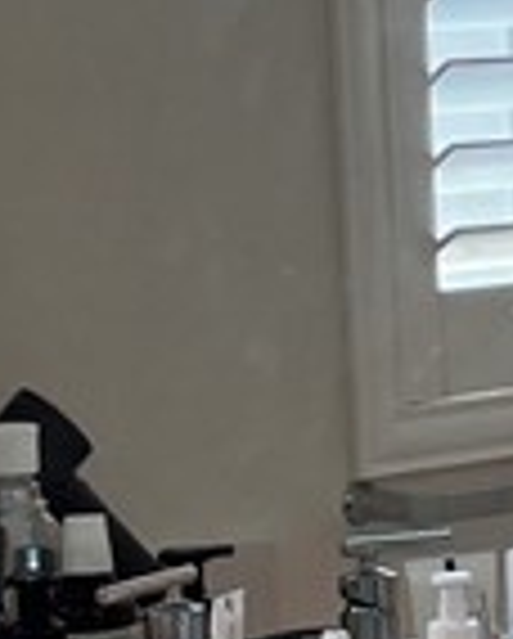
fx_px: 3466
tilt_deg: -10.9
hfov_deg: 8.4
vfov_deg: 10.4
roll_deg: +2.2
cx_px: 490
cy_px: 706
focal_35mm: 183
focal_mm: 5.1
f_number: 1.6
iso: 100
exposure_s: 1/120
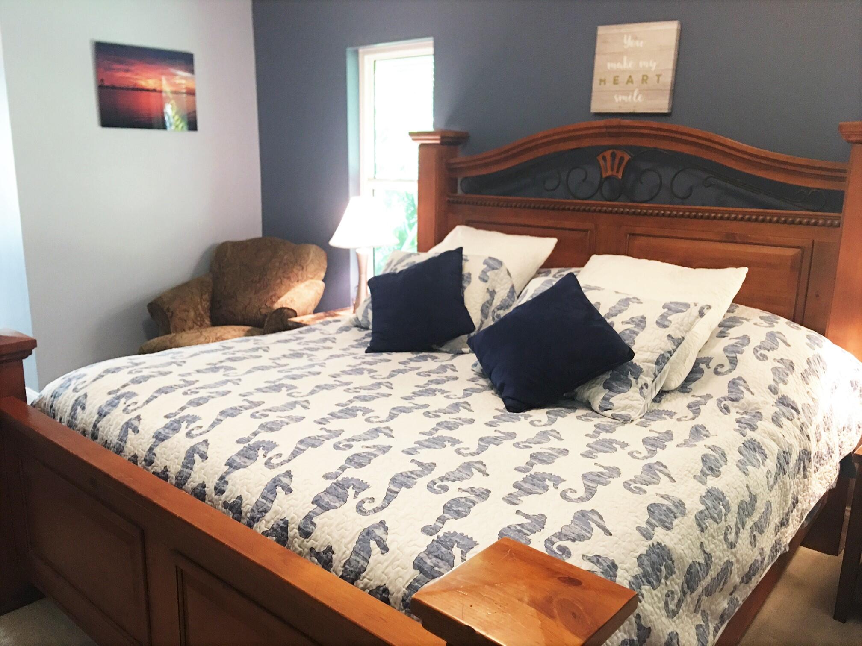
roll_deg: +0.1
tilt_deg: -12.0
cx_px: 431
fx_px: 722
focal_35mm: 29
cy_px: 323
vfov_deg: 48.2
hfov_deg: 61.7
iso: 100
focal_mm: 4.15
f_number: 2.2
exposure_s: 1/15
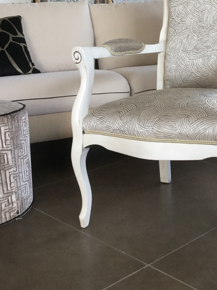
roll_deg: +0.1
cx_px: 173
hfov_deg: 26.5
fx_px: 451
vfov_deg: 34.7
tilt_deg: -6.3
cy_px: 67
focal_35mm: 54
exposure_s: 1/33
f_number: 2.4
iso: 40
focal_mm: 3.3
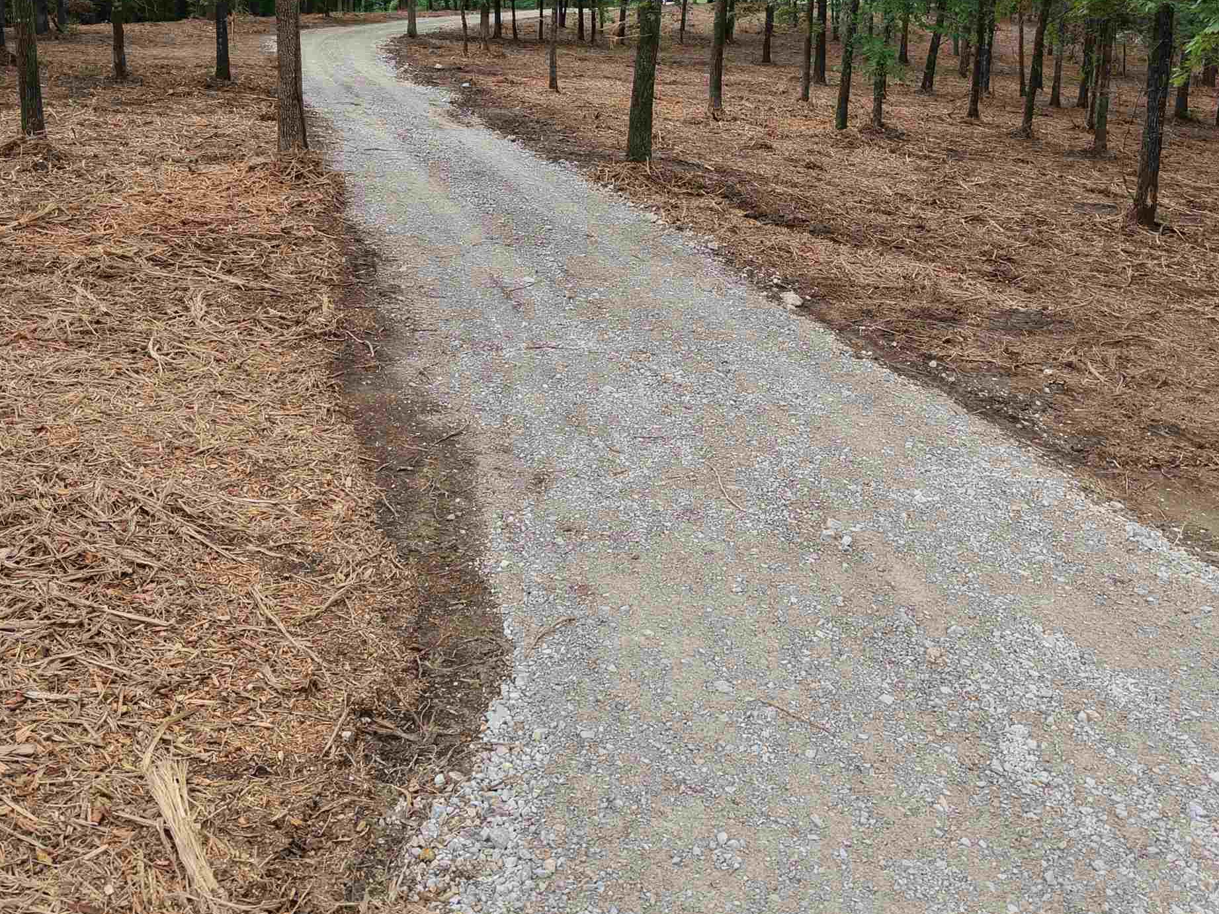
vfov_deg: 34.7
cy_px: 161
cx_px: 609
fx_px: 1409
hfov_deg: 46.8
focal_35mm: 40
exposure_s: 1/320
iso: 100
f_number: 1.8
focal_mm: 8.67
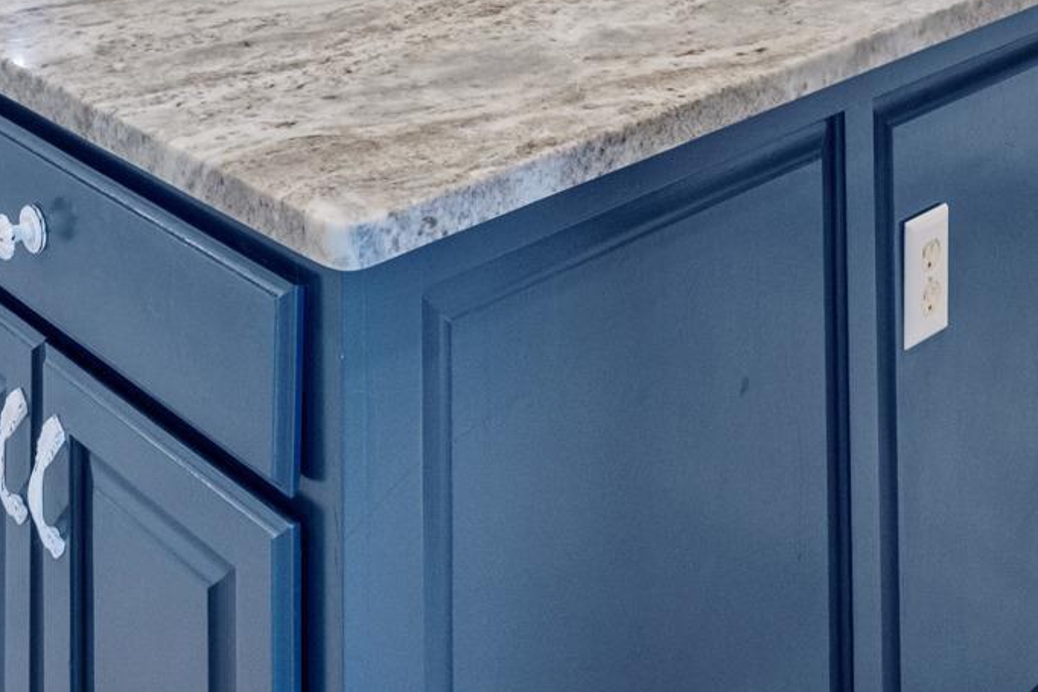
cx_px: 289
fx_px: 1586
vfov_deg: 19.1
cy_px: -530
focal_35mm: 55
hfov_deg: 35.6
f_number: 7.1
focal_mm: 10
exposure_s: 1/4
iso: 400
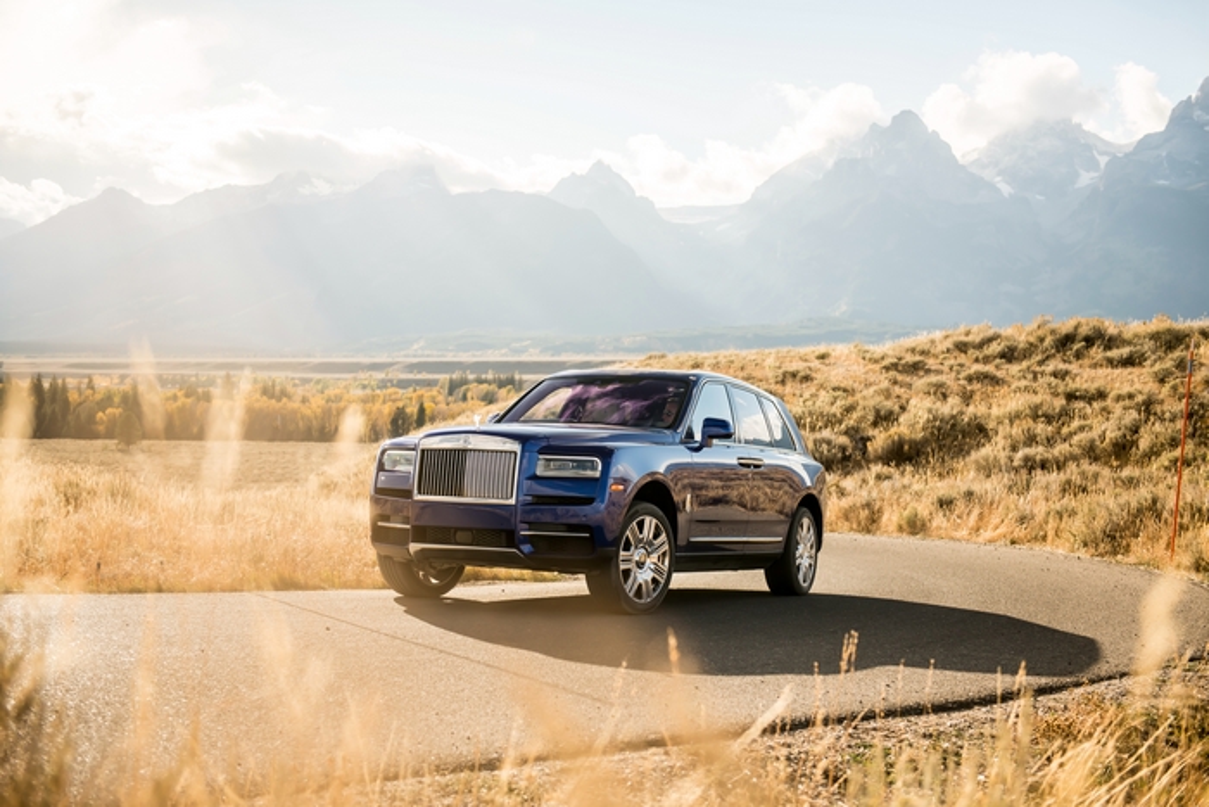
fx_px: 1612
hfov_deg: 41.1
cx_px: 604
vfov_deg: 28.1
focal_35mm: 48
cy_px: 404
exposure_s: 1/1250
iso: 100
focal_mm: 48
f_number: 3.2
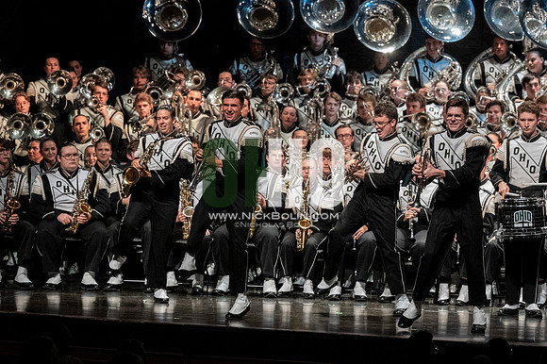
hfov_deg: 9.8
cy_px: 182
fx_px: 3189
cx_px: 274
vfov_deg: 6.5
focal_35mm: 210
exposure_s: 1/500
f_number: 4
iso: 4000
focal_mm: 140
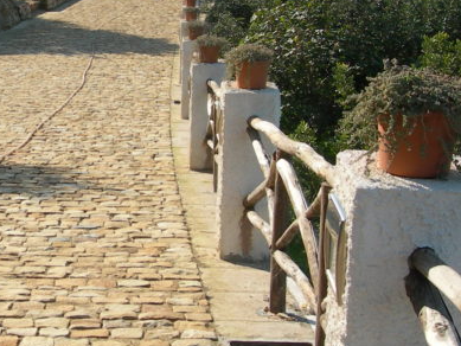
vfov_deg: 14.8
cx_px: 7
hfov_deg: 19.1
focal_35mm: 100
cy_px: 115
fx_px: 1332
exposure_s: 1/378
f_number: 4.8
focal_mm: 7.8
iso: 50
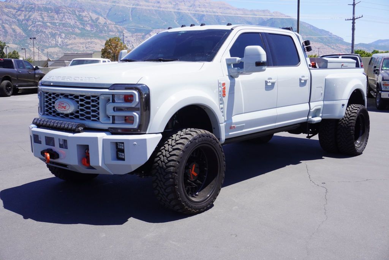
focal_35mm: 40
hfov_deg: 47.9
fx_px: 438
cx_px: 194
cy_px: 130
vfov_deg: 33.1
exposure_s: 1/125
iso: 100
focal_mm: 27
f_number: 9
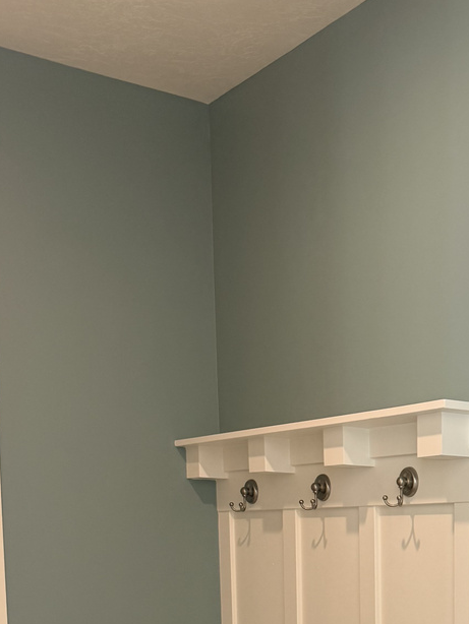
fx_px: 1083
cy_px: 679
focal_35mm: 60
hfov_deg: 23.3
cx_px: 483
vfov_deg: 29.2
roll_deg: -2.4
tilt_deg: -3.8
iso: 100
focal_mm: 6.76
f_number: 1.78
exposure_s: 1/120
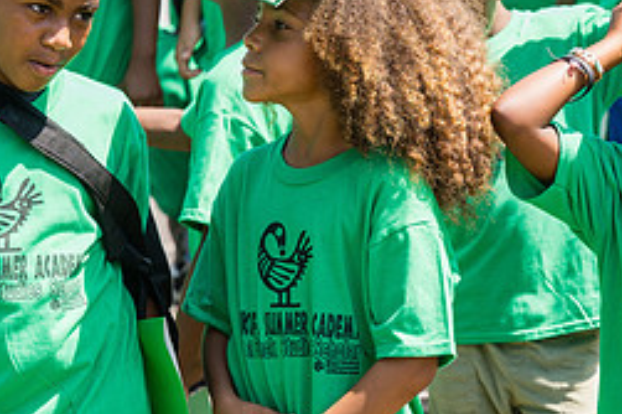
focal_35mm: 155
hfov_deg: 13.3
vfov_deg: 8.8
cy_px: 48
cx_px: 367
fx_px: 2676
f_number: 4
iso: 100
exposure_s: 1/320
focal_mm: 67
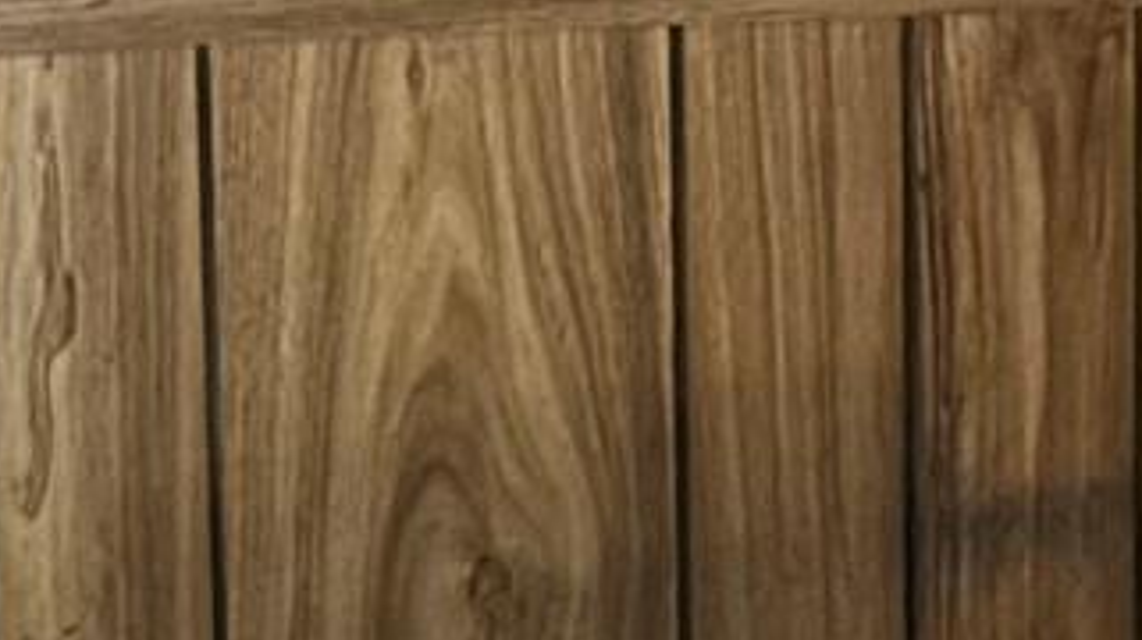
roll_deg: +1.2
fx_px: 5477
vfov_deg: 6.3
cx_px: 199
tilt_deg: -13.2
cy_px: -1088
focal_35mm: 181
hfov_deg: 11.9
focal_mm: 5.96
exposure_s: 1/9
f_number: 1.6
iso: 1000
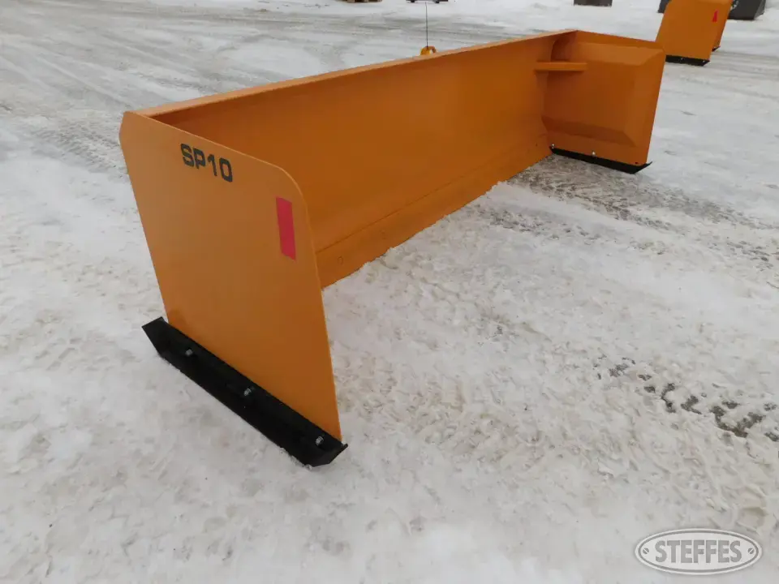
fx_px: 518
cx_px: 390
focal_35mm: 23
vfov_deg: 58.9
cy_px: 292
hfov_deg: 73.9
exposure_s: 1/640
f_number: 3
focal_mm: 4
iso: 125
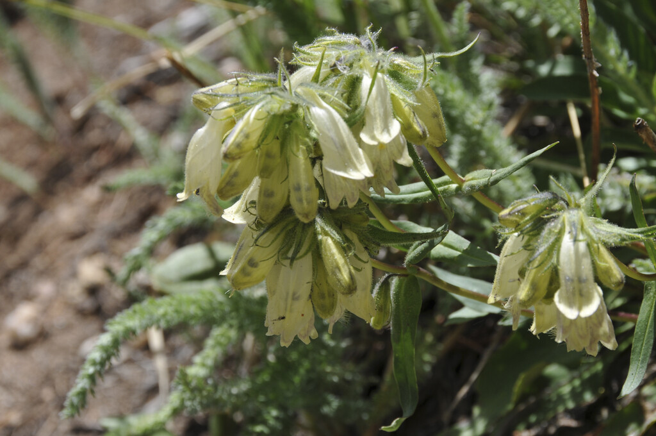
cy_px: 218
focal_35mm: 158
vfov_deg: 8.7
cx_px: 328
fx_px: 2866
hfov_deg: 13.1
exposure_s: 1/200
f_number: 11
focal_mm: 105
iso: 200
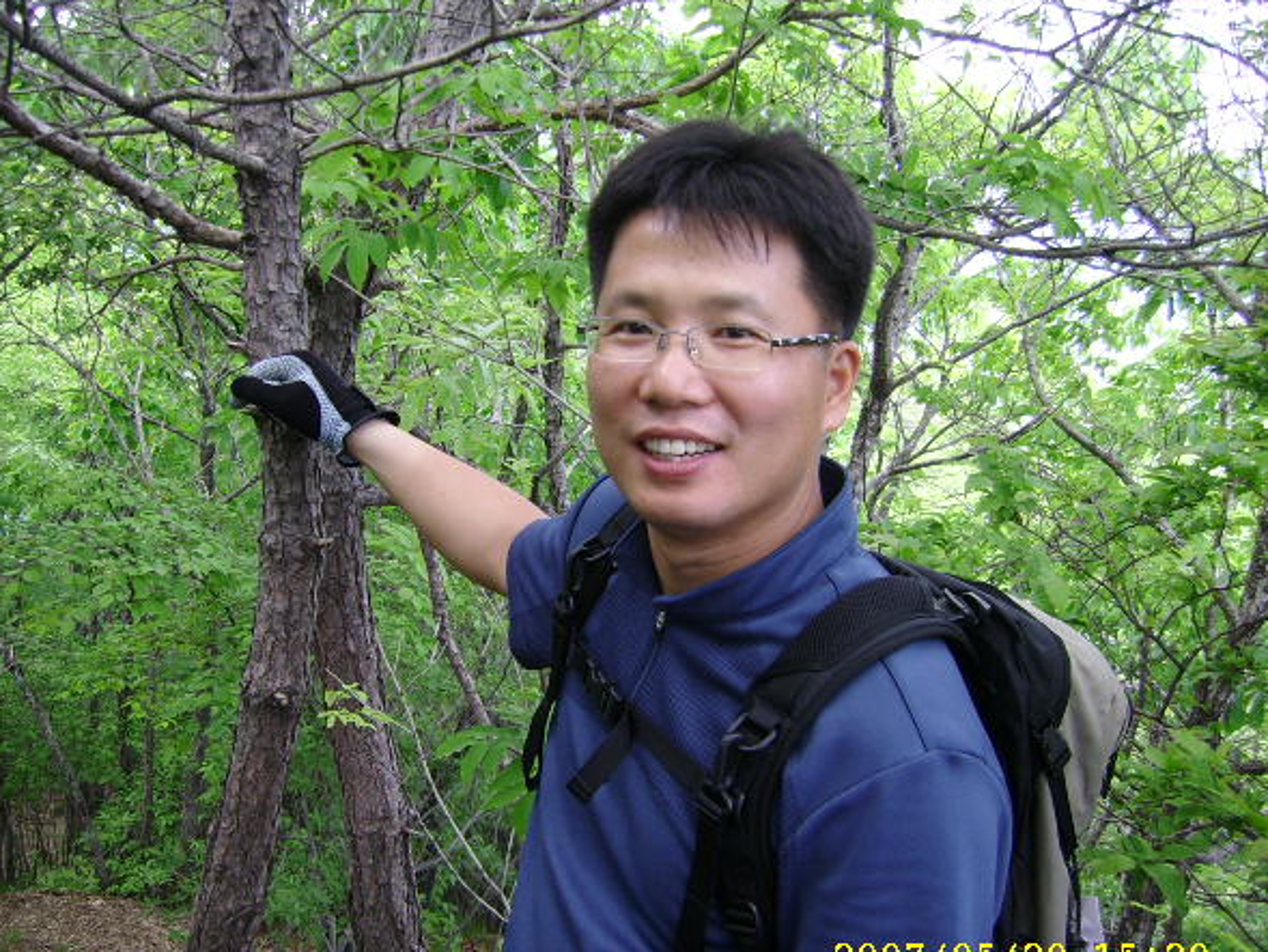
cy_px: 506
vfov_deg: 37.7
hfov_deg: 48.9
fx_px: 1392
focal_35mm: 38
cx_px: 583
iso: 100
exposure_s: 1/78
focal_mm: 5.95
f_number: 2.8
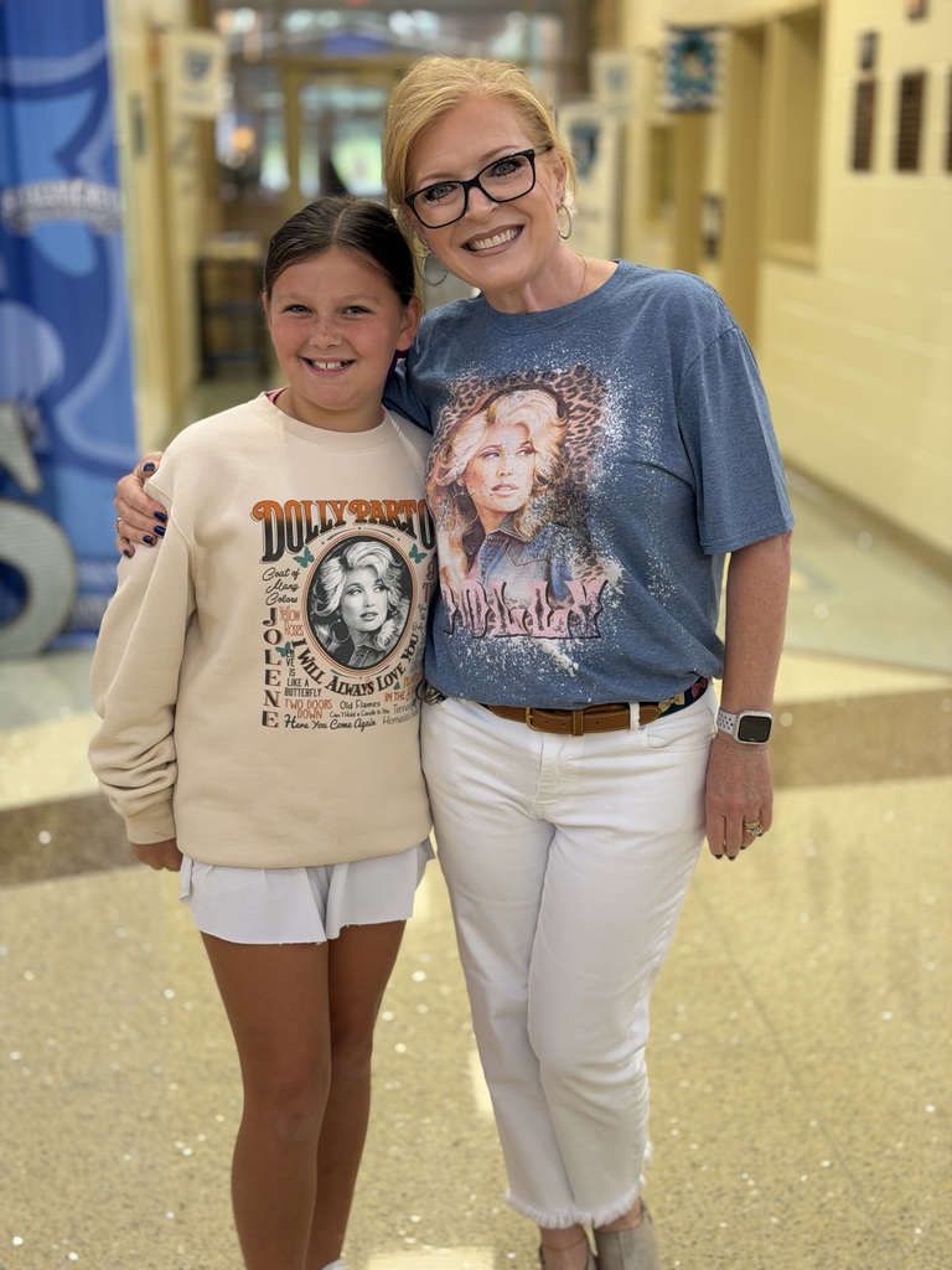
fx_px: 1760
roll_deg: +0.1
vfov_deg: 39.7
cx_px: 476
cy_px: 635
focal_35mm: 48
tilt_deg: -13.8
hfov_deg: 30.3
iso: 160
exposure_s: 1/60
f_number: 1.78
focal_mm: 6.76
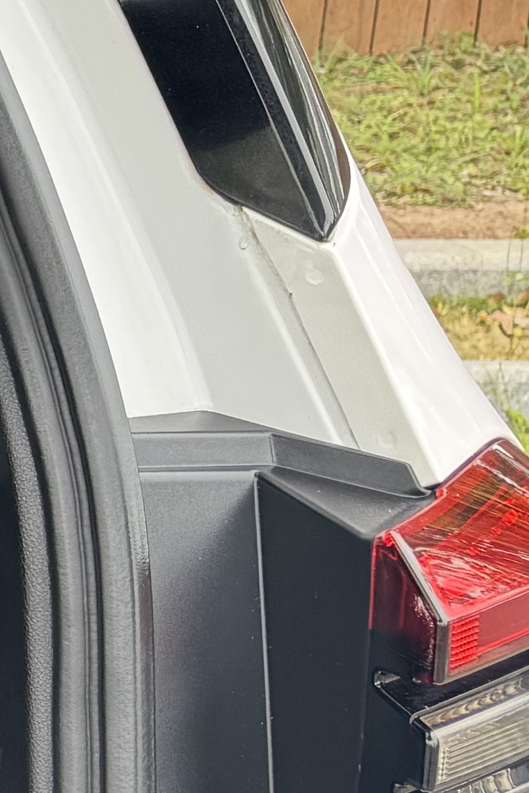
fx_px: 2665
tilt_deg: -19.5
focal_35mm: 121
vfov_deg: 16.8
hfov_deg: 8.5
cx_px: -1298
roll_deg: +0.7
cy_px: 576
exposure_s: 1/171
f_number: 1.78
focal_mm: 6.76
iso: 100
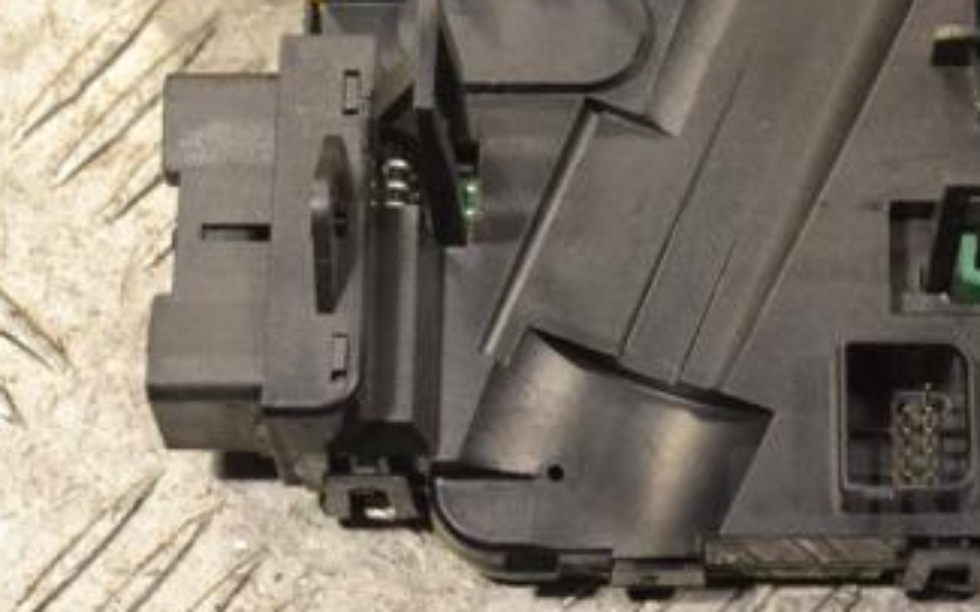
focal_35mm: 141
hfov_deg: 14.8
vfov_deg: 9.3
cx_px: 672
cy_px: 90
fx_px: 3765
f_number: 9
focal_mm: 50
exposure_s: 1/320
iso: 3200
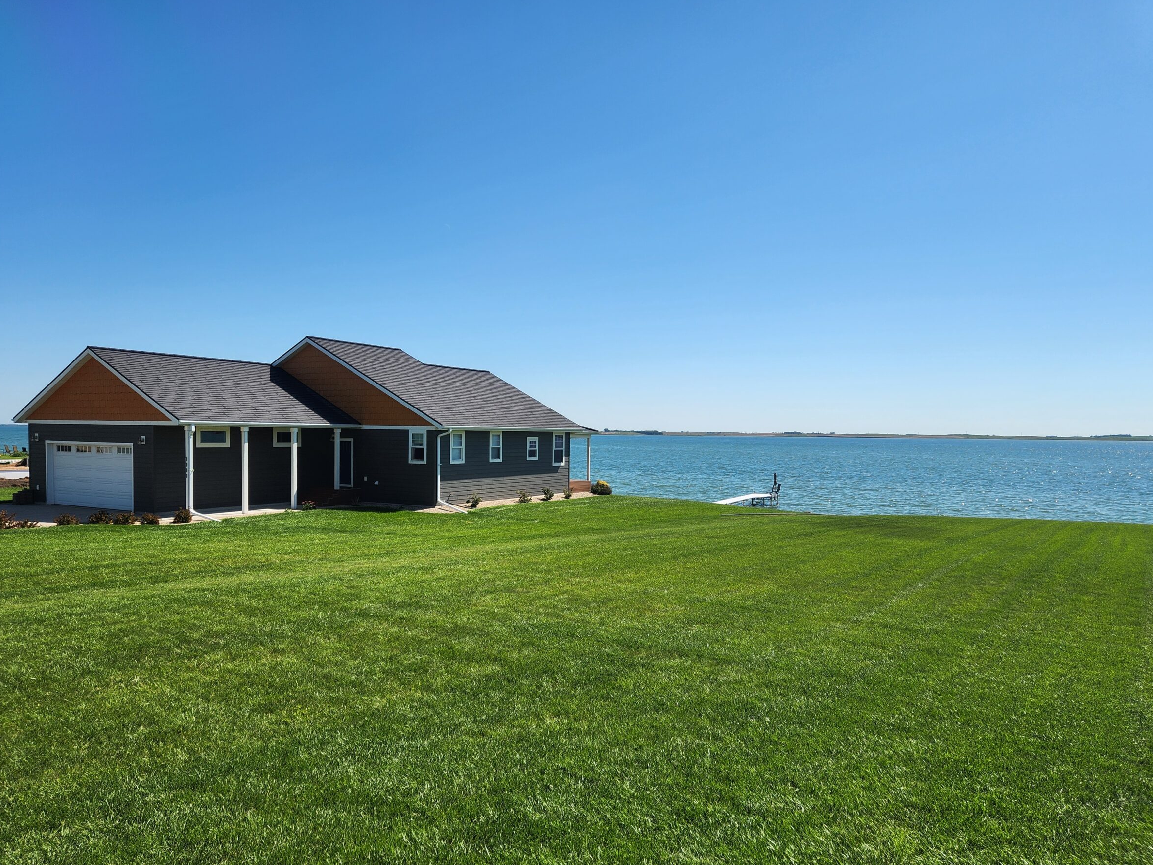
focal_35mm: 25
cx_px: 561
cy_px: 458
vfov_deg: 54.8
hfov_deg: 69.4
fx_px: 833
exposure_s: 1/2359
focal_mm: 5.4
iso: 20
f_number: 1.8
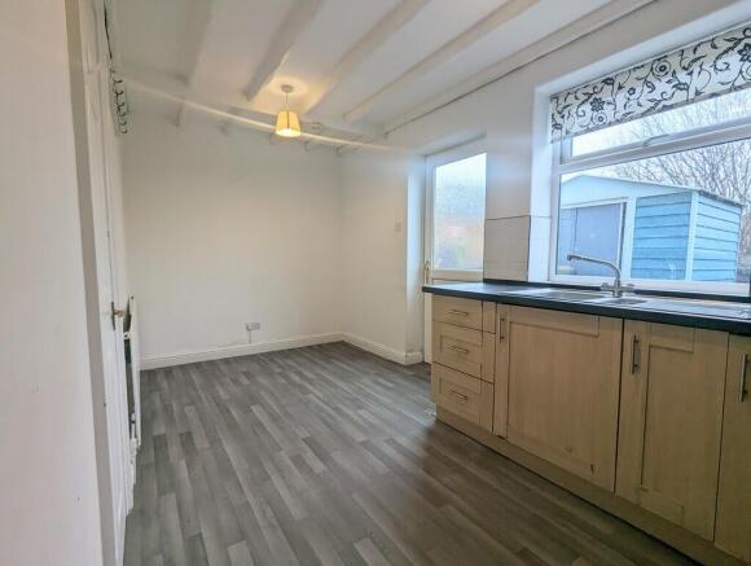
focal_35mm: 16
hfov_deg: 94.4
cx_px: 376
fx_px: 348
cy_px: 283
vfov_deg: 78.3
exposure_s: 1/165
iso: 50
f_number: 2.2
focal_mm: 2.35
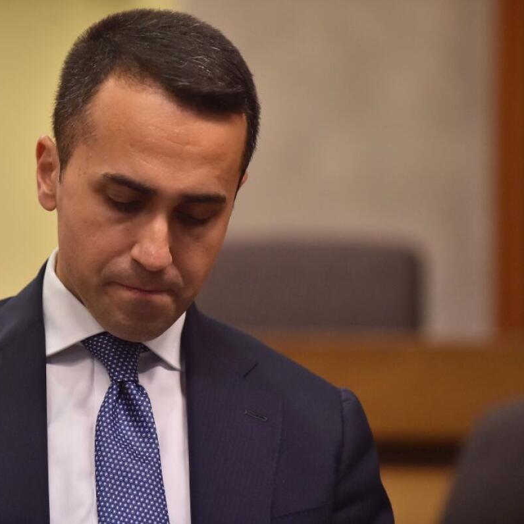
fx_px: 4384
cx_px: 145
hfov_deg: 6.8
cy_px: 262
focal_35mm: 256
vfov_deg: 6.8
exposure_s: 1/250
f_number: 5
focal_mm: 200
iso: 1600
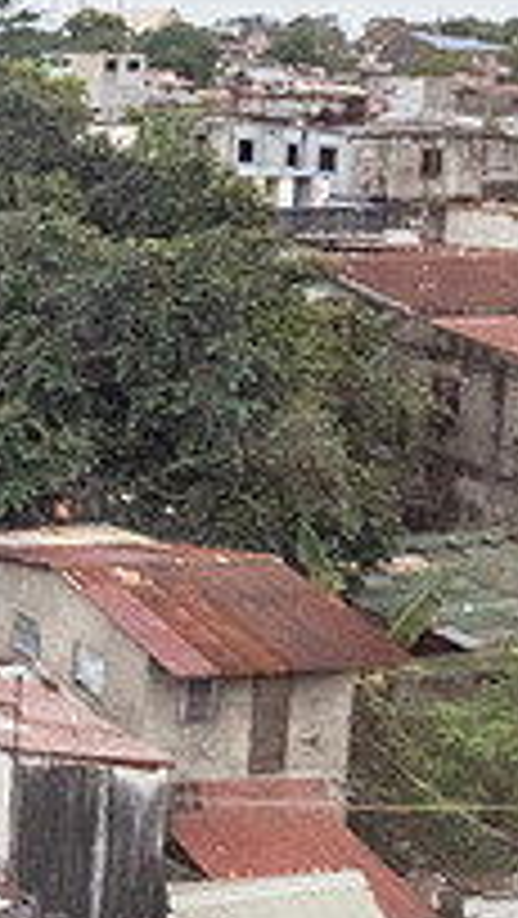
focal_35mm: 73
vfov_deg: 28.5
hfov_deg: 13.2
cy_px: 215
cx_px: -648
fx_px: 1780
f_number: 8
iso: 5000
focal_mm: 24
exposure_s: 1/1000
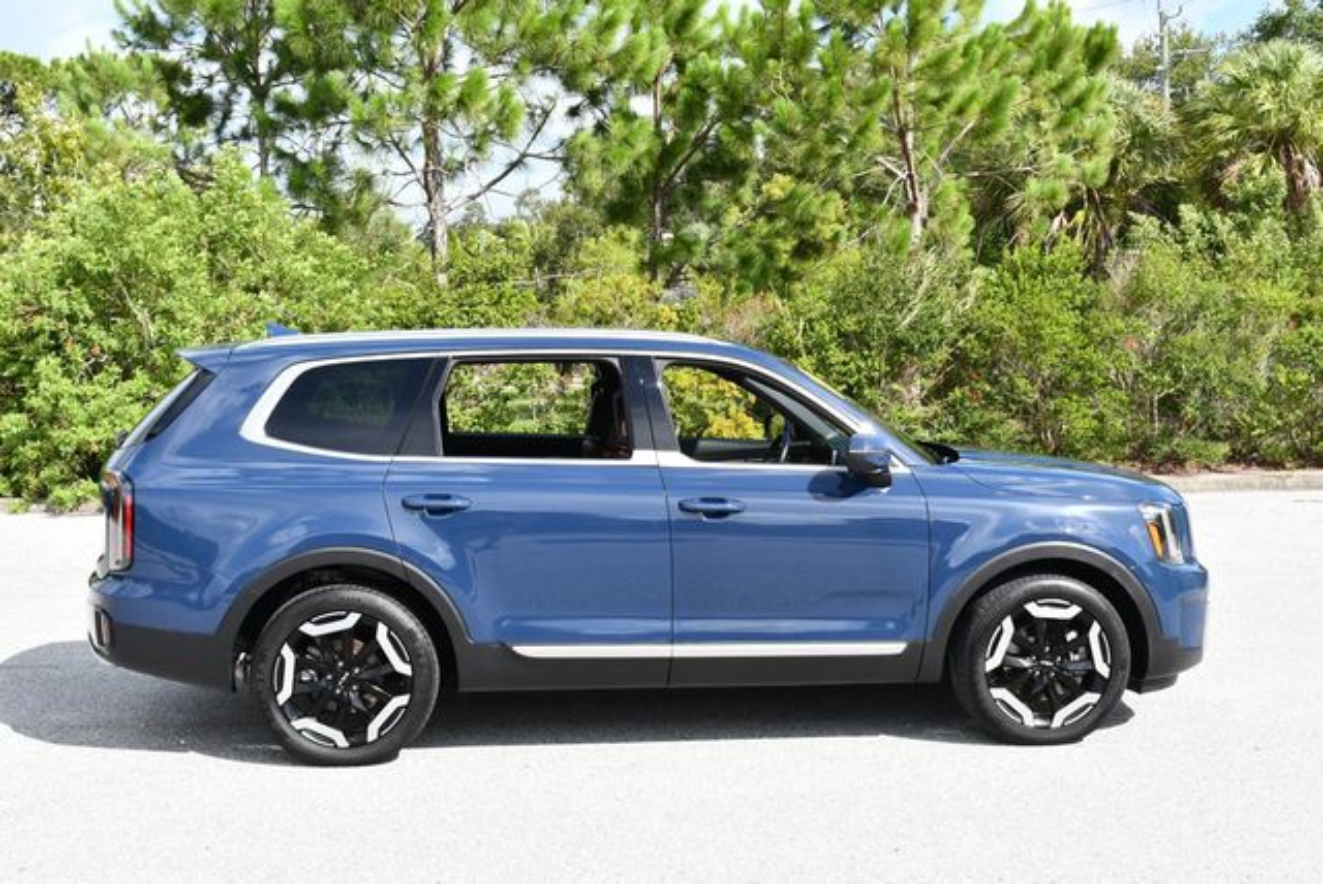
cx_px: 662
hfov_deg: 41.1
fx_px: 1766
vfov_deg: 28.1
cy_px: 442
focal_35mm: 48
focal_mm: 24
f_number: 8
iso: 180
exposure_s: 1/250
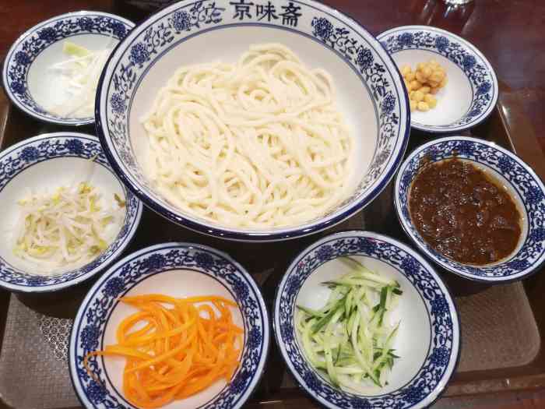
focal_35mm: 27
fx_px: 425
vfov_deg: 51.4
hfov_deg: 65.3
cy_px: 204
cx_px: 272
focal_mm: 3.95
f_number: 1.8
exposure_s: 1/50
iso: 125
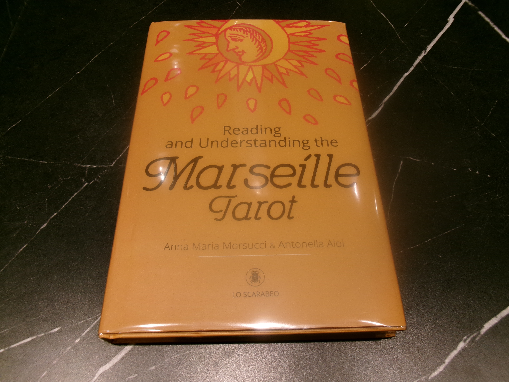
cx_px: 254
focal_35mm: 28
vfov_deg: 49.7
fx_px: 412
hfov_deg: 63.4
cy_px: 191
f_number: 3.9
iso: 100
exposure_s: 1/42
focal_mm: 5.1
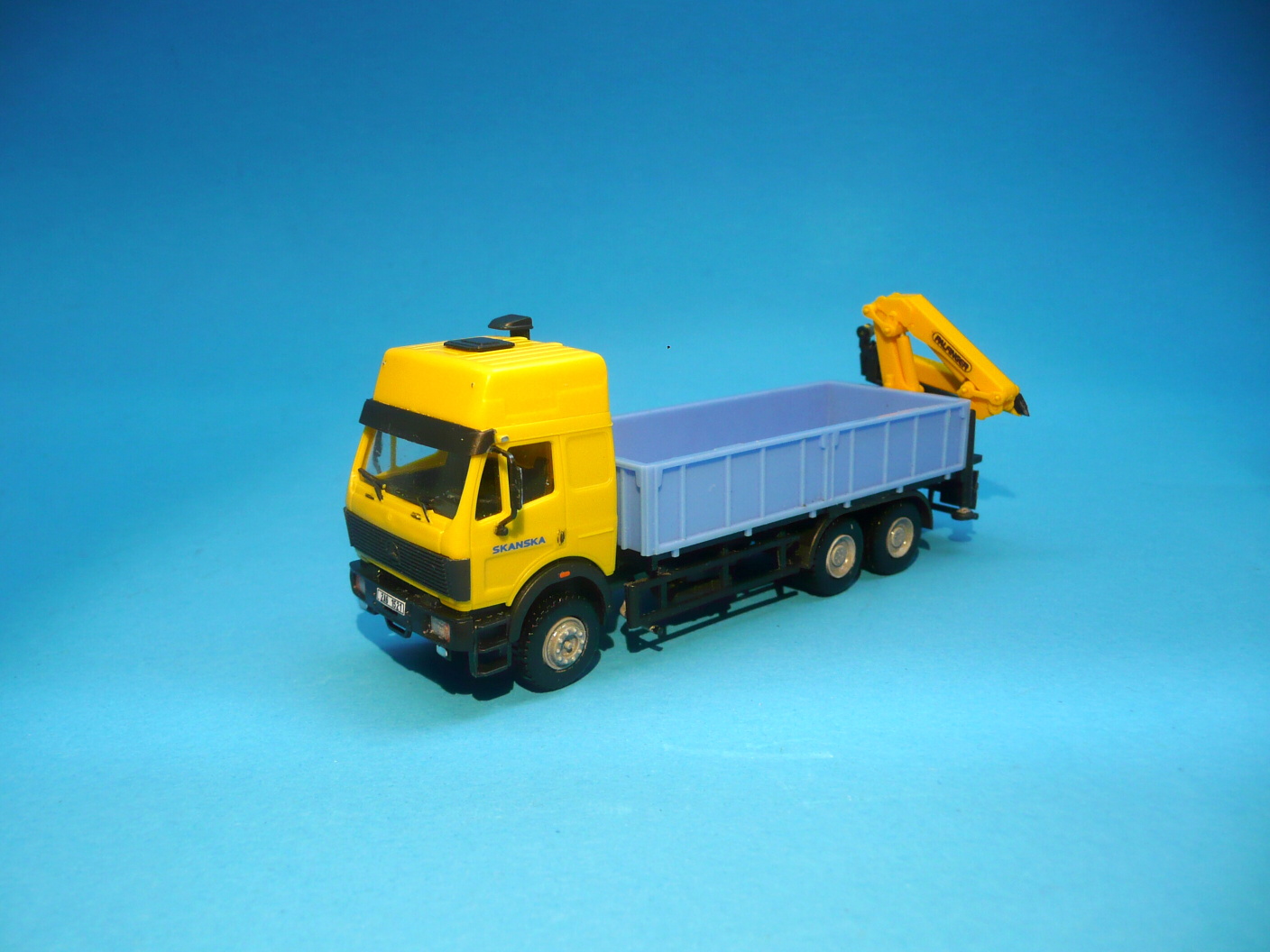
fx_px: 1027
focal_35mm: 28
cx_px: 635
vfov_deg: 49.7
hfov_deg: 63.4
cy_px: 476
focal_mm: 4.6
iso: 100
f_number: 3.3
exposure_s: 1/125
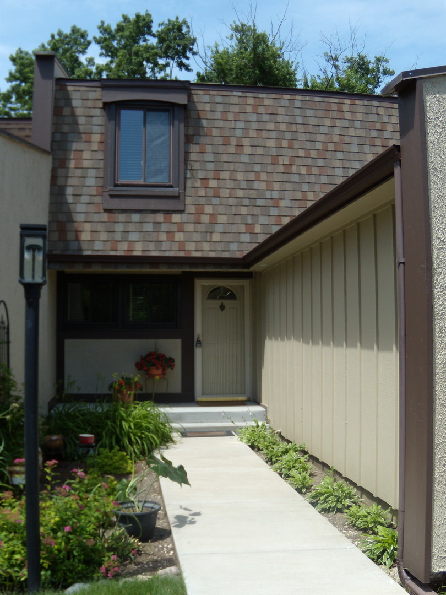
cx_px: 223
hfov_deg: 39.7
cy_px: 298
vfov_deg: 51.4
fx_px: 618
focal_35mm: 36
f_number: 3.6
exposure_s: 1/640
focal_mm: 6.4
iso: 80
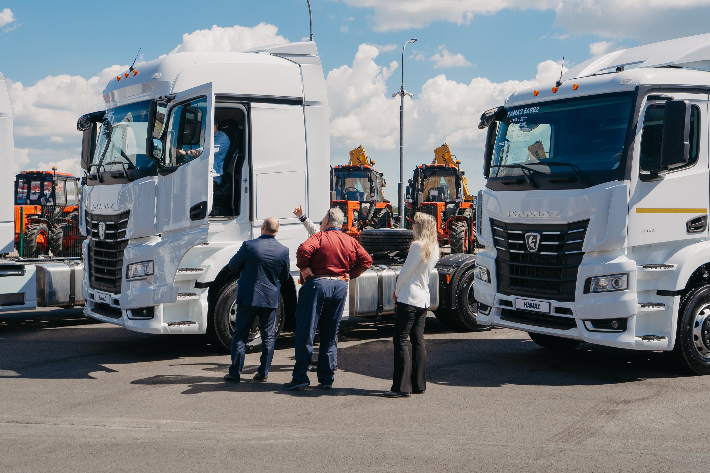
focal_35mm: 44
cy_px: 236
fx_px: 868
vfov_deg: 30.5
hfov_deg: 44.5
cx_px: 355
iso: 160
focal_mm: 44
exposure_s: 1/160
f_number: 11
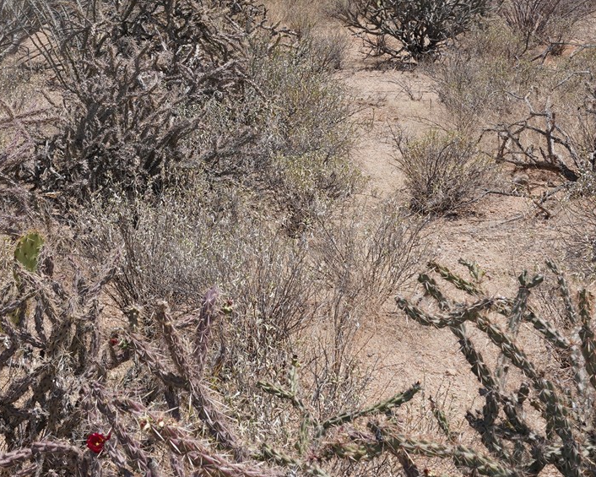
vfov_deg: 16.3
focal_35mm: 93
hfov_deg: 20.3
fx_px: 1641
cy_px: 35
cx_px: 90
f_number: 16
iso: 100
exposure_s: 1/80
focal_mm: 35
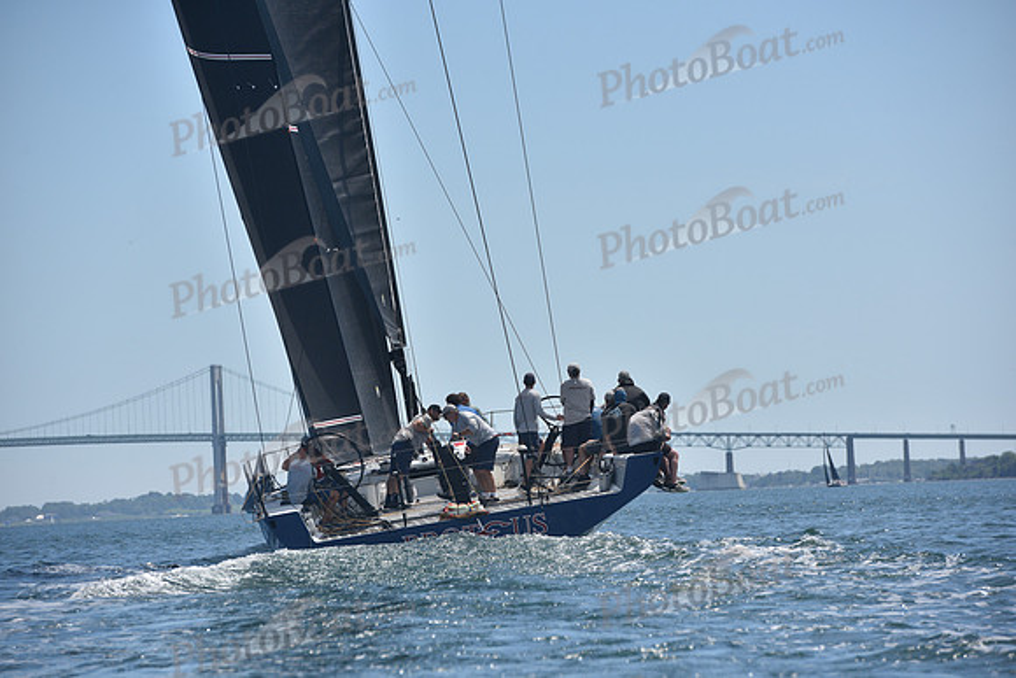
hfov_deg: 10.3
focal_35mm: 200
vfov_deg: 6.9
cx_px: 508
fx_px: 5646
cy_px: 339
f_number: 7.1
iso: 320
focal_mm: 200
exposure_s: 1/800
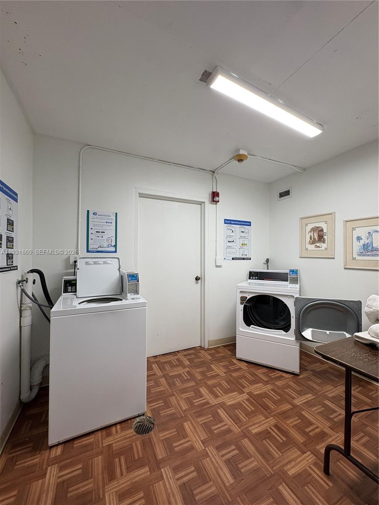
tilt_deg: +0.3
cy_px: 252
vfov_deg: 102.1
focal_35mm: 14
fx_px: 204
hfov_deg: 85.7
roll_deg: -0.4
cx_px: 190
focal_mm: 2.22
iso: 125
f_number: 2.2
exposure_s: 1/120
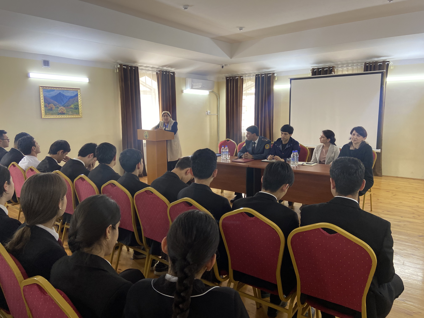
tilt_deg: -8.4
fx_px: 318
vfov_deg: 53.1
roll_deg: +0.7
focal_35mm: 26
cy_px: 159
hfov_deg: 67.3
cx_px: 212
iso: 100
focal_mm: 4.25
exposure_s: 1/100
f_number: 1.8
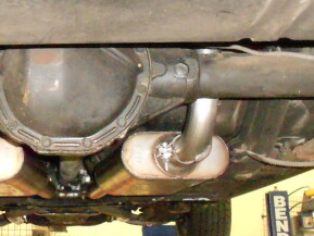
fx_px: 653
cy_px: 79
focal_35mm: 72
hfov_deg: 26.4
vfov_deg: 20.4
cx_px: 51
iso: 1600
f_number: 3.2
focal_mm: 4.6
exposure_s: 1/25
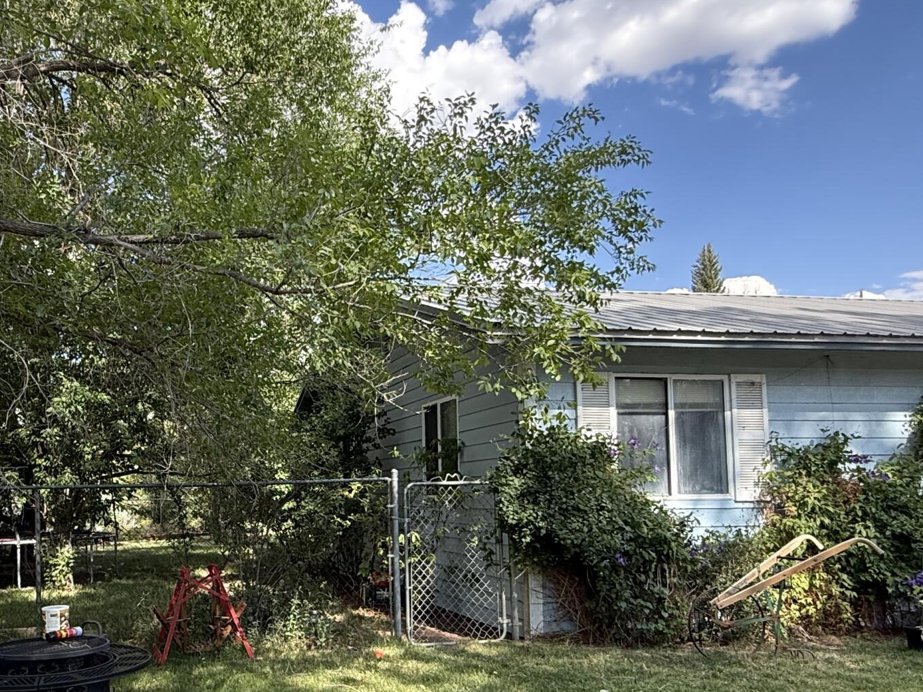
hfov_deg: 56.3
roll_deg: +0.2
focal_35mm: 31
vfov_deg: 44.9
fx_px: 827
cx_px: 264
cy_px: 449
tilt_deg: +4.1
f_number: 2.2
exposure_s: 1/372
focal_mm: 2.22
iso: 64
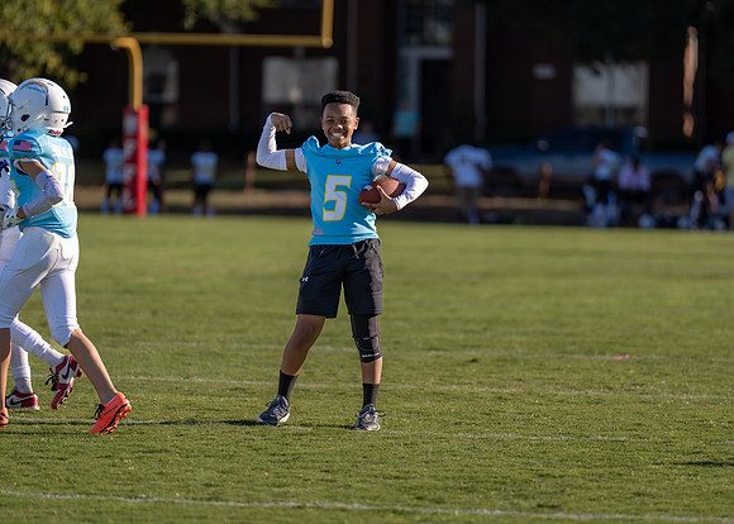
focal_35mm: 254
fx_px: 5298
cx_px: 381
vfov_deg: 5.7
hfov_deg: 7.9
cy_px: 245
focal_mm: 200
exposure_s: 1/1600
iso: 100
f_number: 2.8
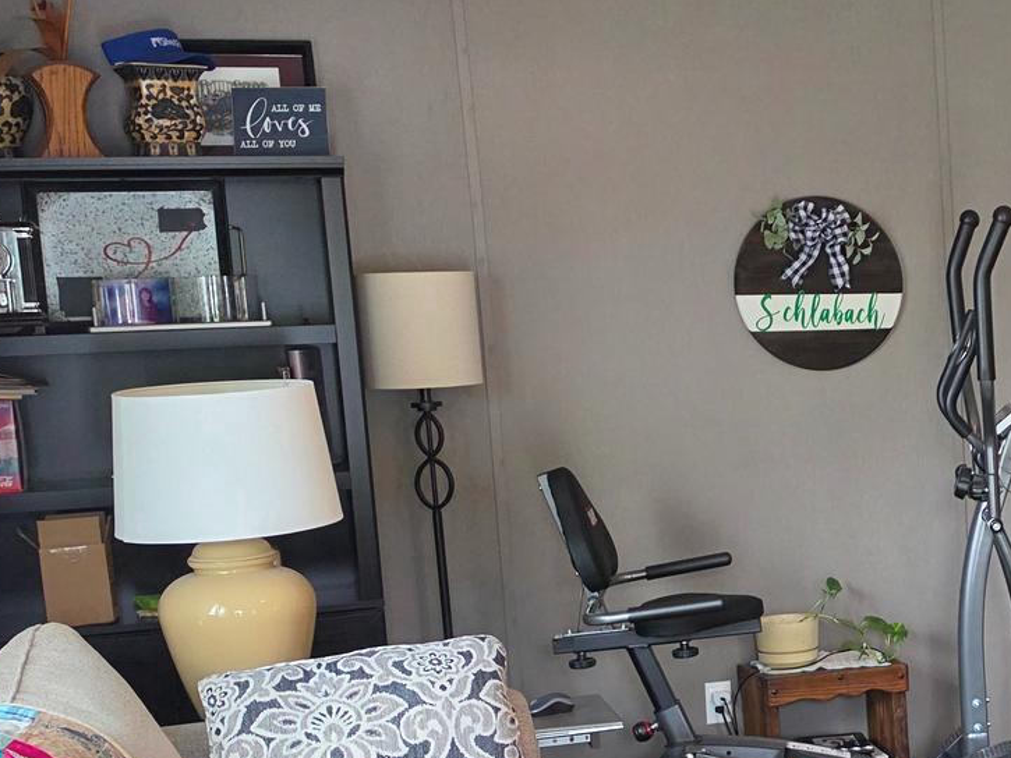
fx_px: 1899
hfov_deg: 27.3
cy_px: 556
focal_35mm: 65
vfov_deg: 22.4
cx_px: 1117
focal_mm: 6.5
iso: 200
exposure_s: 1/120
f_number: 1.4
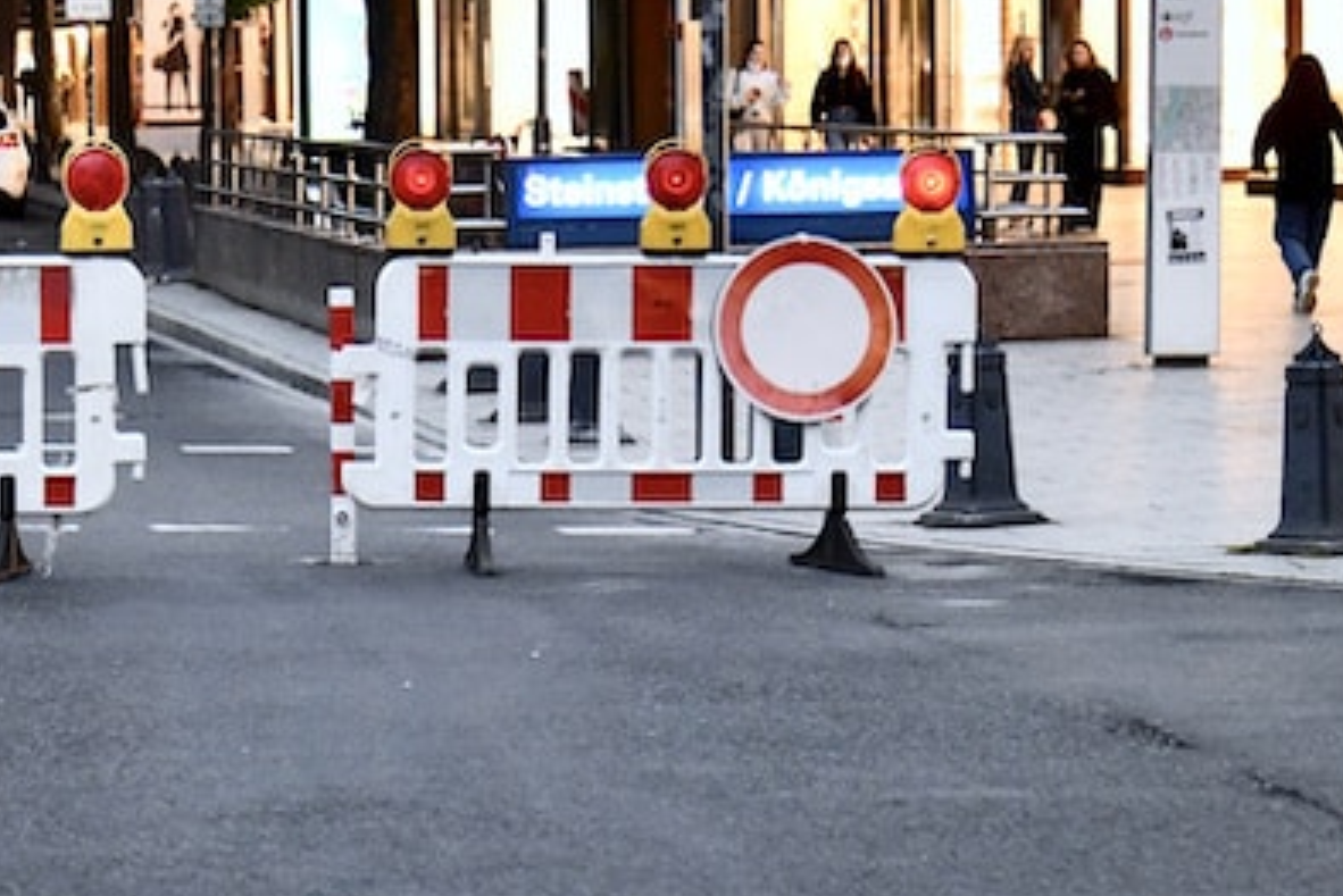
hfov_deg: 14.9
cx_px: -27
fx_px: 5038
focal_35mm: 135
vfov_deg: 10.2
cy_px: 393
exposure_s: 1/60
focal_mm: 52
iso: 3200
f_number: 4
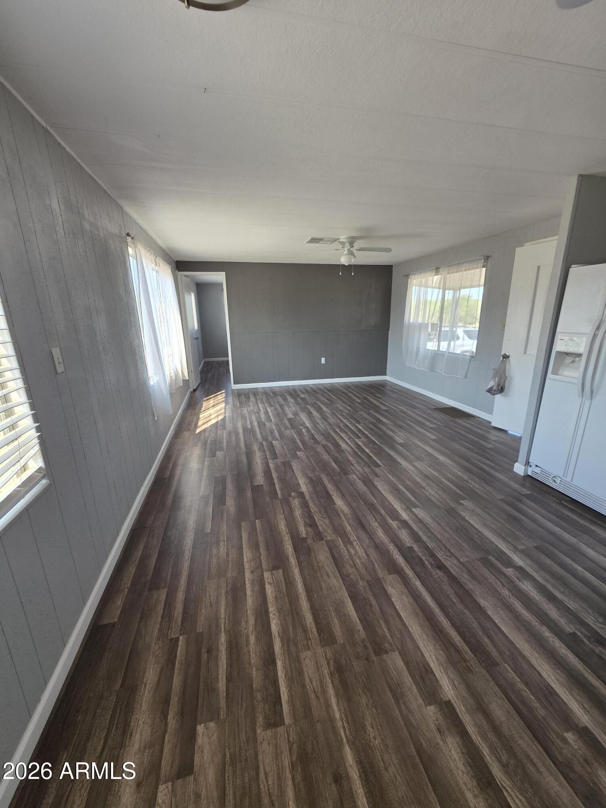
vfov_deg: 106.2
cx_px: 303
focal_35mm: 13
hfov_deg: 89.9
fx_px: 303
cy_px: 404
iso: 40
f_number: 1.9
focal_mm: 2.2
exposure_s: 1/120
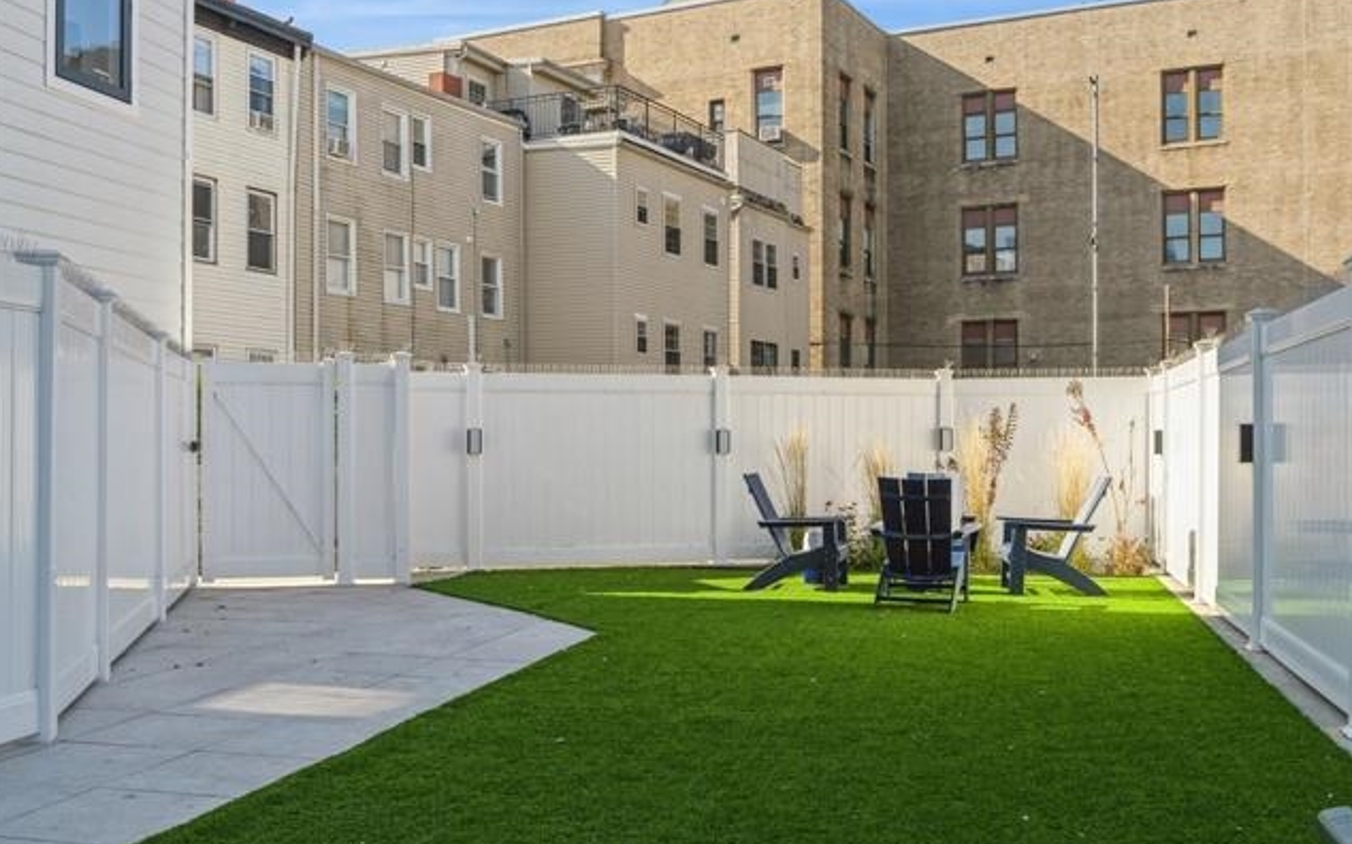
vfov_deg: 35.3
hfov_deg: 54.0
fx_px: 1326
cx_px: 672
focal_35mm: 36
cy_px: 409
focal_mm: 35
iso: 100
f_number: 11
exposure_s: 1/100
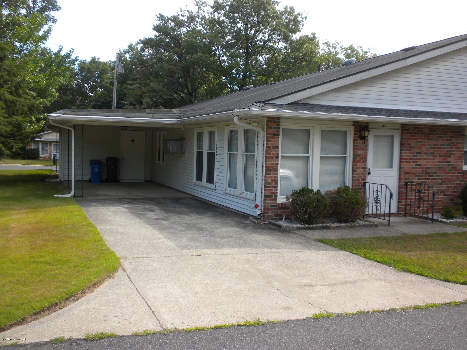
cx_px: 234
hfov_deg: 50.1
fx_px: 499
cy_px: 175
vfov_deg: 38.7
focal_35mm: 37
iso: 64
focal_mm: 6.6
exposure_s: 1/390
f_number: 3.5
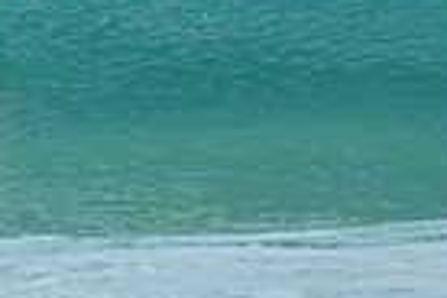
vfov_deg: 0.4
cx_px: 32
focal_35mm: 3369
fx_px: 41828
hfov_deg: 0.6
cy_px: -193
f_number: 6.3
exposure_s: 1/2500
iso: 640
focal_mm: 800
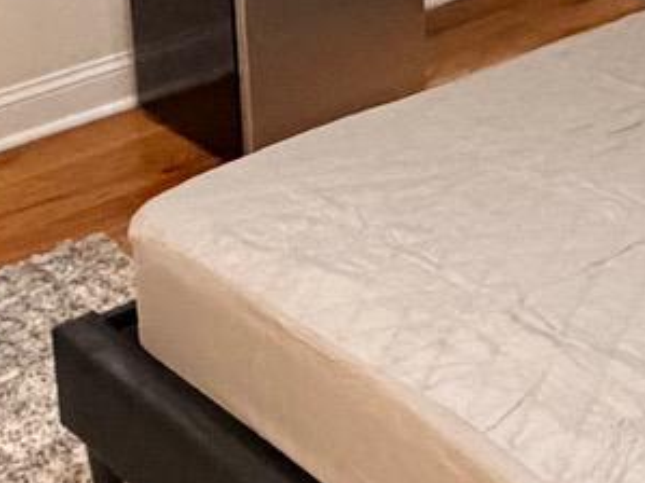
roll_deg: +1.1
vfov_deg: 15.0
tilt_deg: -18.6
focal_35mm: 96
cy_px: -69
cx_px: 455
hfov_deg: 20.3
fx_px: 1788
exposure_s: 1/60
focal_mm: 2.22
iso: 1000
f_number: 2.2
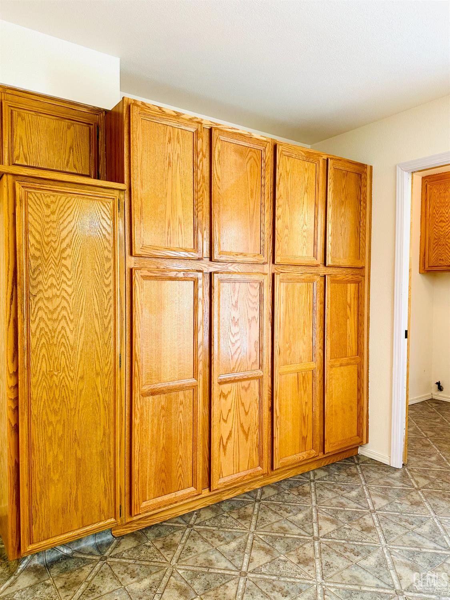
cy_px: 300
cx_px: 225
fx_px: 416
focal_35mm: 24
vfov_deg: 71.6
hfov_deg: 56.8
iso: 160
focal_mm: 6.86
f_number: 1.78
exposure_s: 1/60
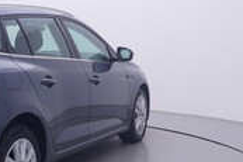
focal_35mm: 72
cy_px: 63
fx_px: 483
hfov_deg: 27.0
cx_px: 11
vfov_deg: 19.0
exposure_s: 1/80
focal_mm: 15
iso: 200
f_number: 5
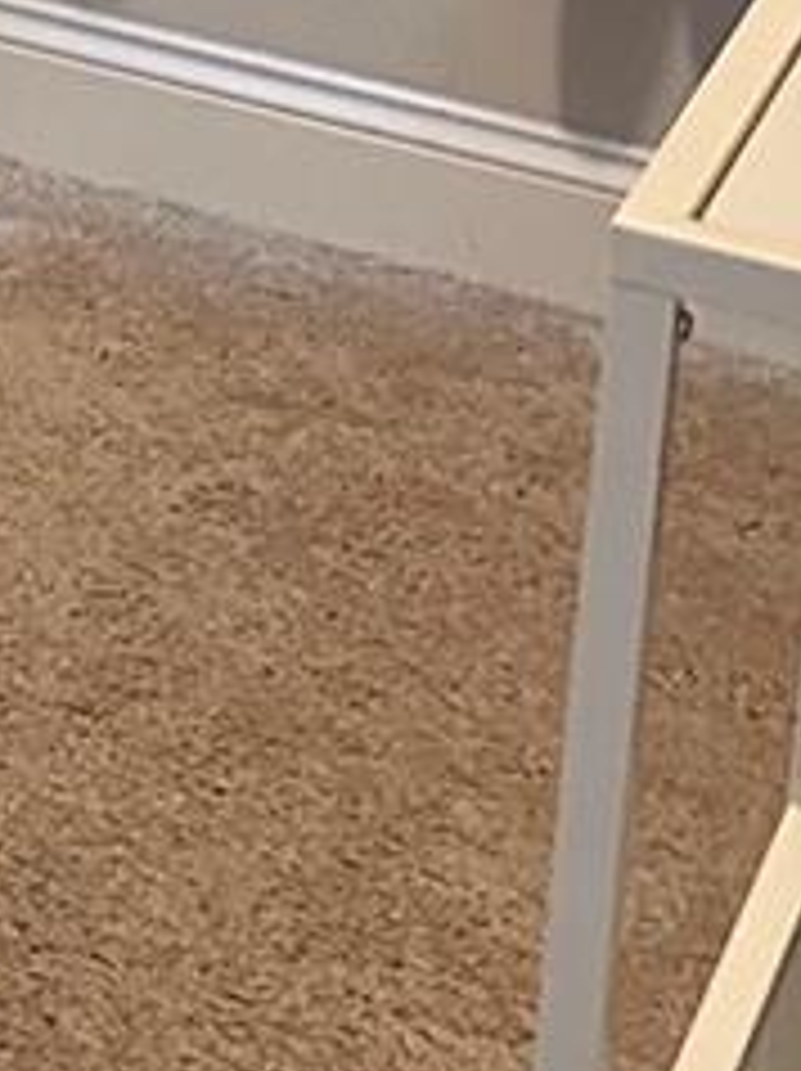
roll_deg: -2.1
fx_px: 4791
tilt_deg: -7.4
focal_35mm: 155
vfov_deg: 11.2
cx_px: -1642
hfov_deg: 8.1
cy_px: -1238
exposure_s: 1/60
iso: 800
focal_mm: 6.86
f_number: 1.78
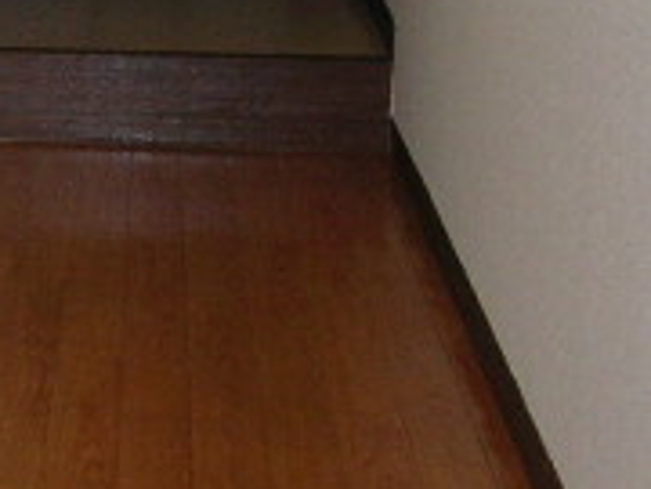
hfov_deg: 13.9
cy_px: 7
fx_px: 2539
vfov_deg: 10.9
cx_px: -271
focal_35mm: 135
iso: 80
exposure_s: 1/49
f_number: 2.9
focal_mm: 5.8
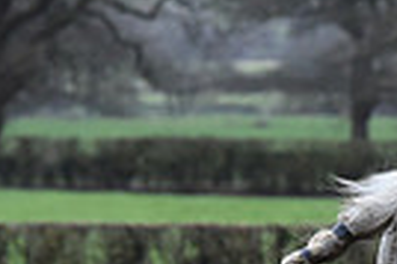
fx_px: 8118
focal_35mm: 737
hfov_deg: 2.8
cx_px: 747
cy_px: 365
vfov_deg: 1.9
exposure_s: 1/1250
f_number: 5.6
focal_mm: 170
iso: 2200
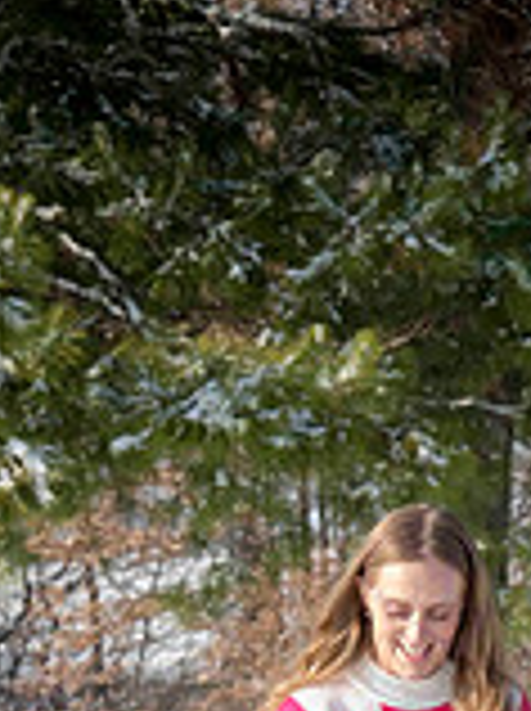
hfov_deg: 7.7
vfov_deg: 10.1
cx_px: 450
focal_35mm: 192
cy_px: 994
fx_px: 3938
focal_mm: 70
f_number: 9
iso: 800
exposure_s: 1/800
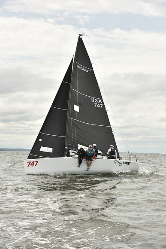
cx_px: 83
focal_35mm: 70
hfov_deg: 19.5
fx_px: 484
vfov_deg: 28.8
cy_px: 124
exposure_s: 1/800
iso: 250
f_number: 7.1
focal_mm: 70
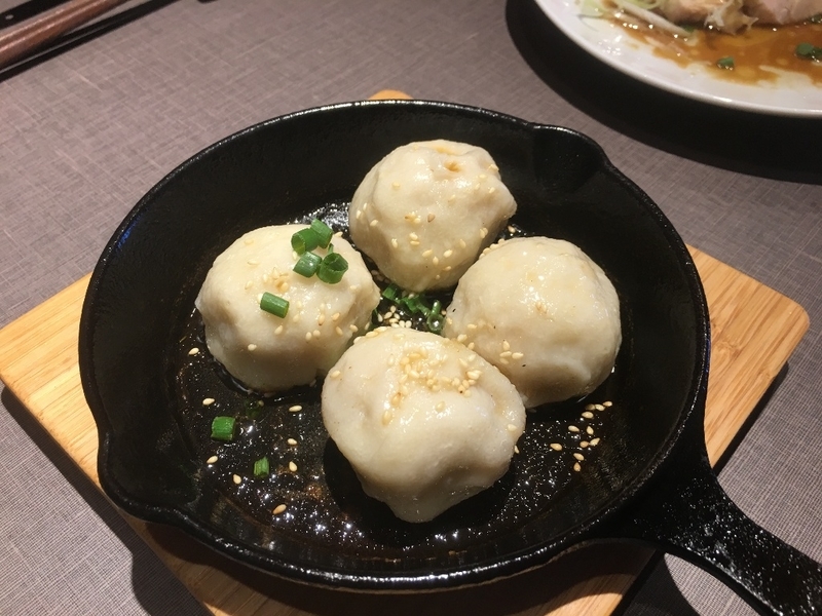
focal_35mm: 29
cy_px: 308
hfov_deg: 61.7
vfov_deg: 48.2
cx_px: 411
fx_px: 689
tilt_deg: -50.1
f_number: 2.2
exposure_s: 1/15
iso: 25
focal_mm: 4.15
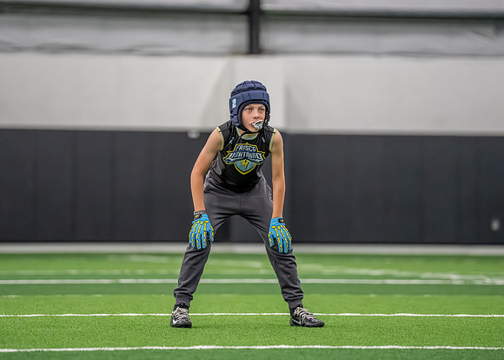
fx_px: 3263
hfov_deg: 8.8
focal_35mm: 228
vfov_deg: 6.3
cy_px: 175
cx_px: 248
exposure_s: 1/1000
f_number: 2.8
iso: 6400
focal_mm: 182
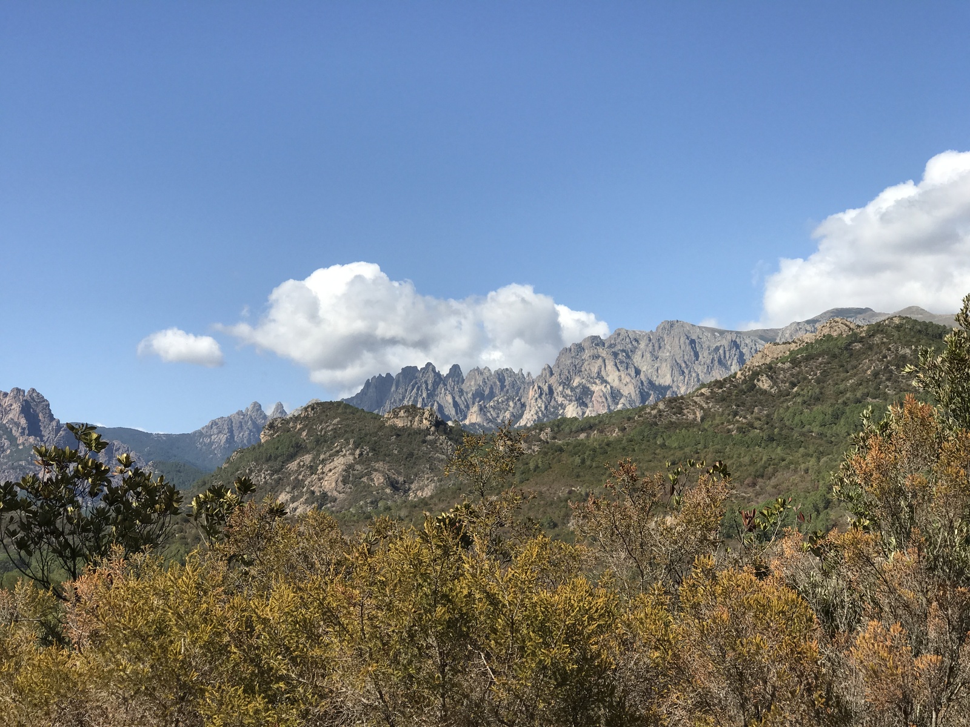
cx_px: 485
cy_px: 364
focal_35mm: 57
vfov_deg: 25.7
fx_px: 1597
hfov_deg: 33.8
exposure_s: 1/1030
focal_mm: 6.6
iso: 20
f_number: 2.8
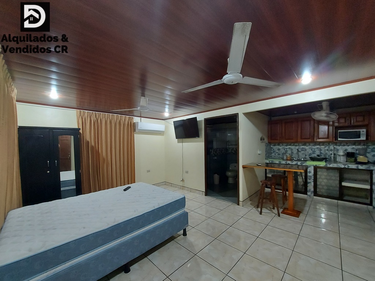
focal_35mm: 13
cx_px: 188
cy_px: 140
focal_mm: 1.74
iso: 320
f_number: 2.2
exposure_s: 1/40
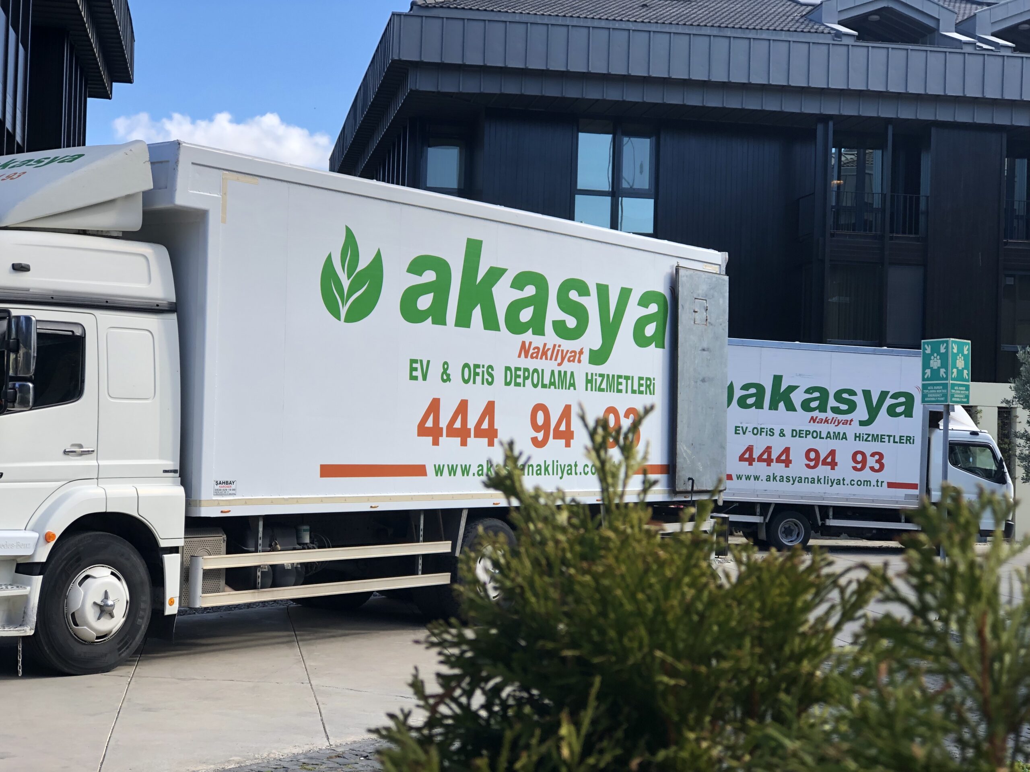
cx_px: 515
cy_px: 386
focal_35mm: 57
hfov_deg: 33.8
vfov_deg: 25.7
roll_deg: -2.5
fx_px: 1696
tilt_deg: +0.2
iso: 20
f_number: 2.8
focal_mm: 6.6
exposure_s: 1/262
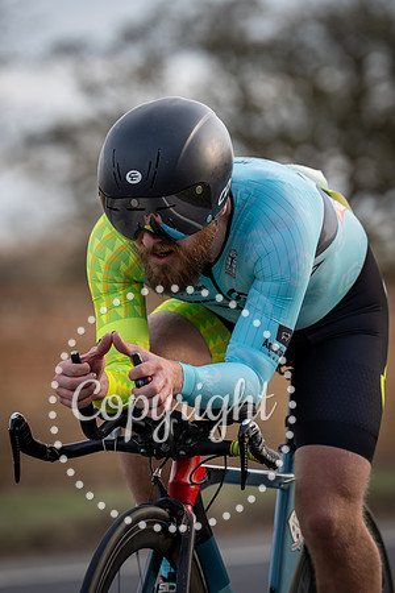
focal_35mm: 300
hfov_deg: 4.6
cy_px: 297
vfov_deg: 6.9
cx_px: 232
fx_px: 4937
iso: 250
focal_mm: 200
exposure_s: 1/800
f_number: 4
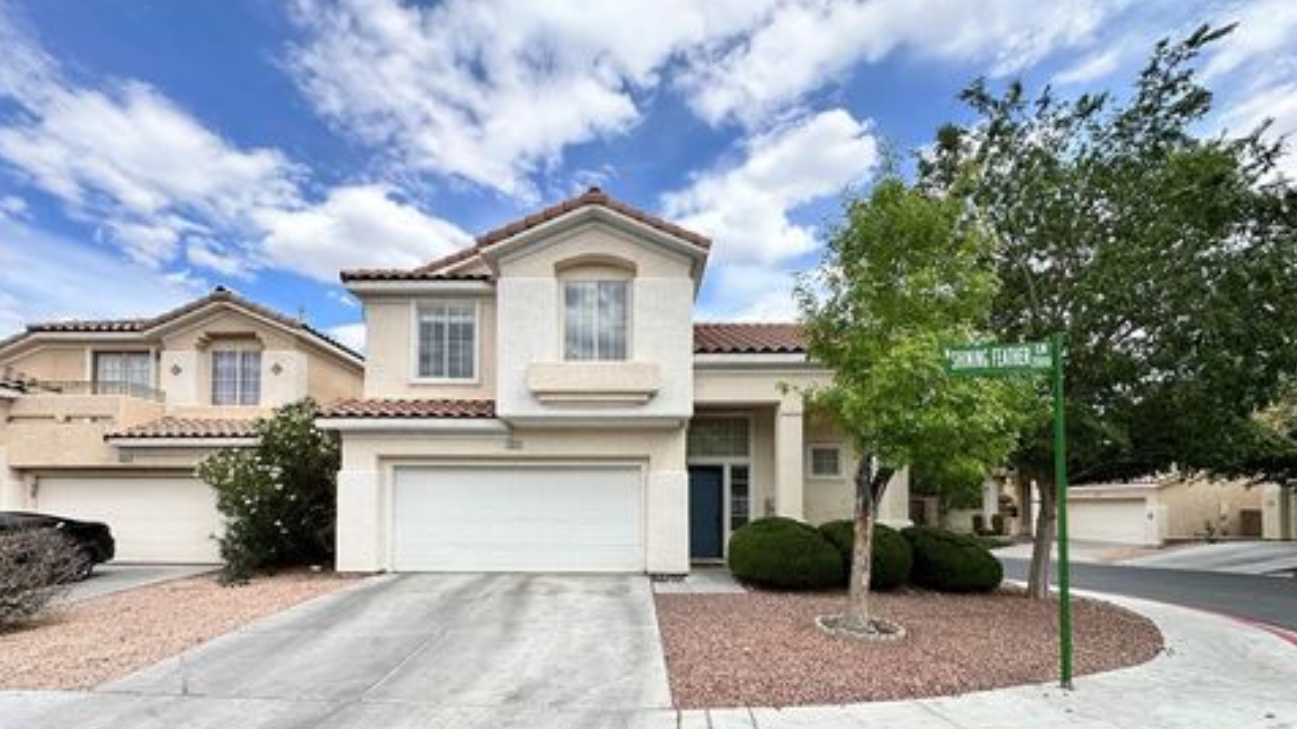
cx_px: 628
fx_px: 550
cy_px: 494
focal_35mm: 16
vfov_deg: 65.0
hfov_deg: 99.4
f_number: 2.2
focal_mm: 2.22
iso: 40
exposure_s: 1/1261
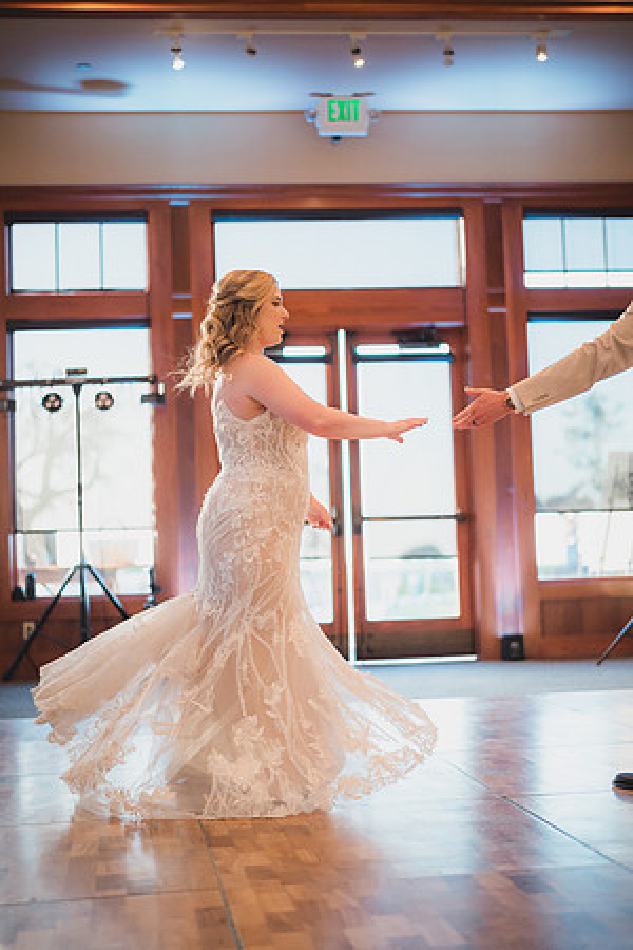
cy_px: 475
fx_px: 1319
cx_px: 316
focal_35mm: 50
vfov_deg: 39.6
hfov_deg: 27.0
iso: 1250
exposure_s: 1/1250
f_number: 1.4
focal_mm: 50
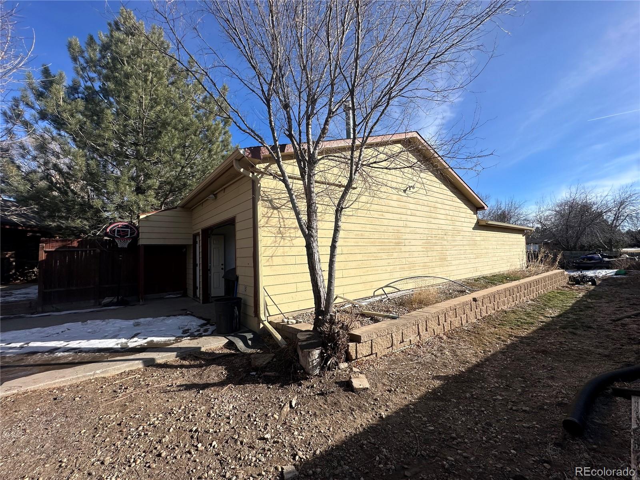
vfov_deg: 85.7
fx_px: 259
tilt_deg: +3.2
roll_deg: +1.5
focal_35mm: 14
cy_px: 240
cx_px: 320
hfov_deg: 102.1
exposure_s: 1/2747
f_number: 2.2
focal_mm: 2.22
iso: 50
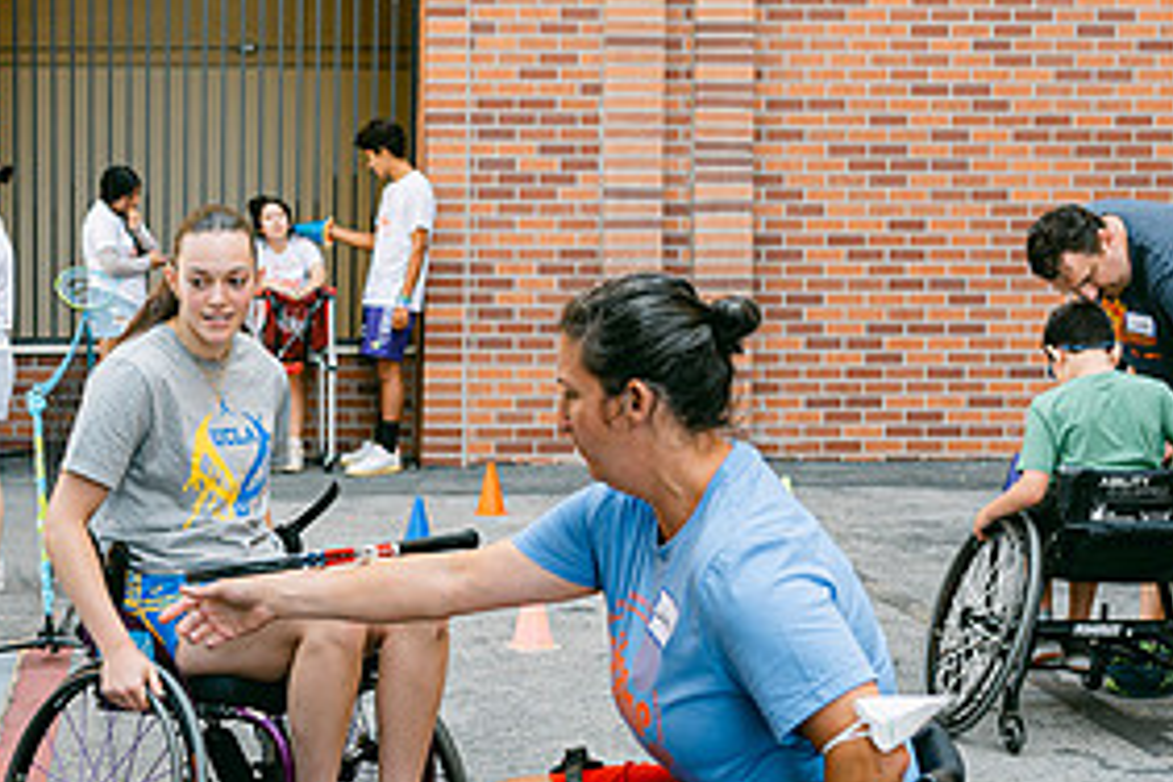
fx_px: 2411
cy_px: 553
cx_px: 198
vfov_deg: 18.3
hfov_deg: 26.7
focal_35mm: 74
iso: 140
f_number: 4
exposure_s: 1/125
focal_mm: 35
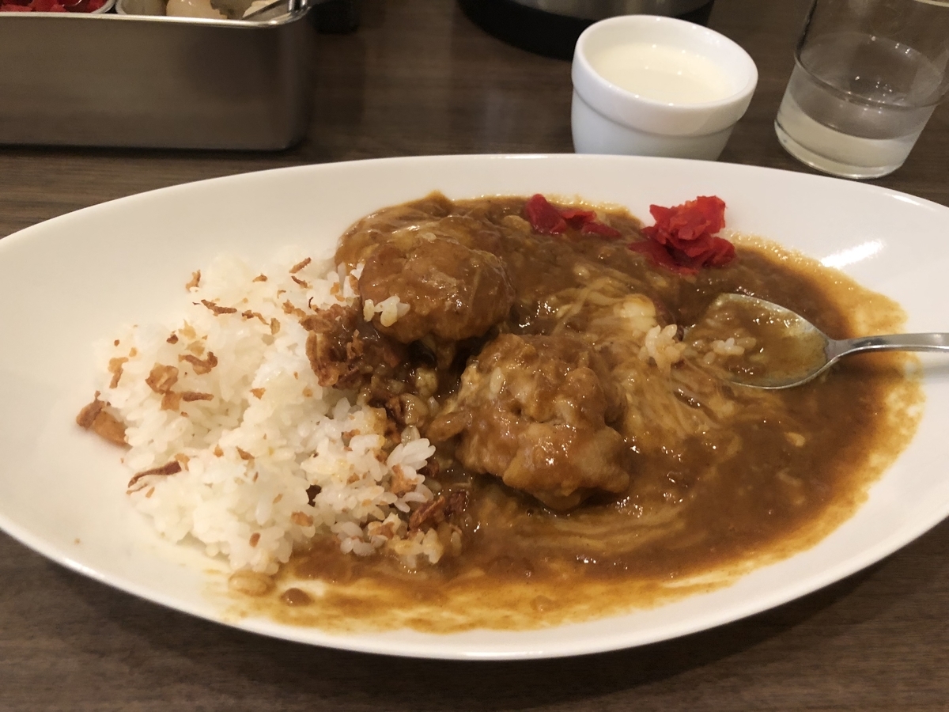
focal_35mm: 28
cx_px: 474
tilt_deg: -49.0
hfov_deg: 63.4
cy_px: 356
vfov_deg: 49.7
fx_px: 768
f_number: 1.8
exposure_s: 1/15
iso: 50
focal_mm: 3.99
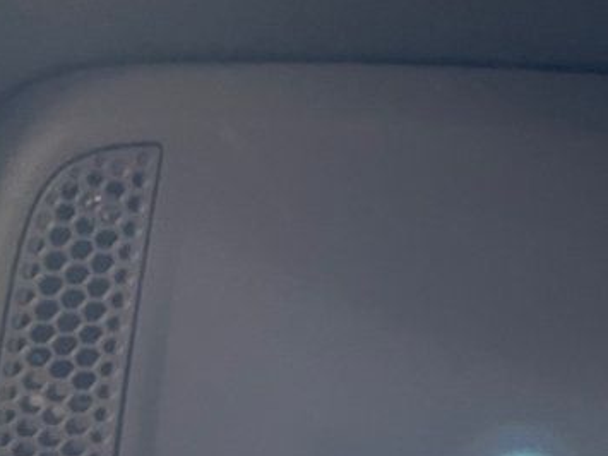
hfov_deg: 25.3
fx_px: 1317
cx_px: 526
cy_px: 547
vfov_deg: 18.6
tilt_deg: +53.6
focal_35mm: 75
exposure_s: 1/60
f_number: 1.6
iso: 250
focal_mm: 4.2
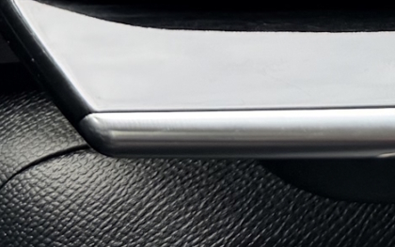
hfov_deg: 11.5
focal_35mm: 155
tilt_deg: -1.8
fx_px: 1669
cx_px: 900
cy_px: -414
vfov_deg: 7.7
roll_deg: -0.1
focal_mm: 6.76
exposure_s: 1/121
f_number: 1.78
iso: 80
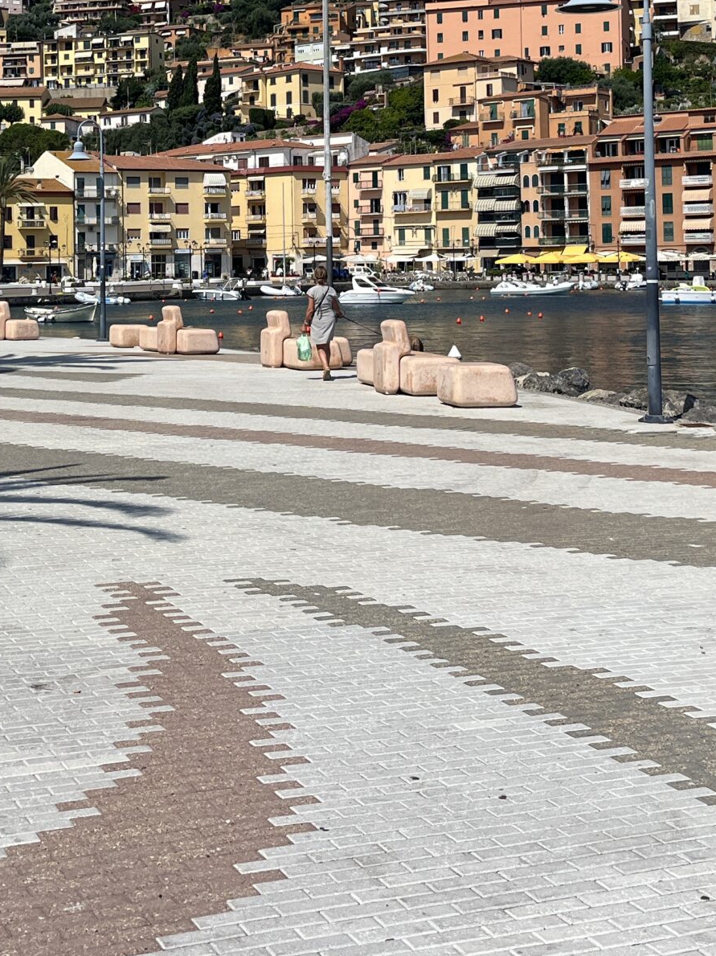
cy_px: 200
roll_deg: +1.0
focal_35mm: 56
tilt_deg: +1.6
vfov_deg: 33.4
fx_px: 1545
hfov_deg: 26.0
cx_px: 249
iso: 50
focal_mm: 5.1
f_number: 1.6
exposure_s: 1/6494
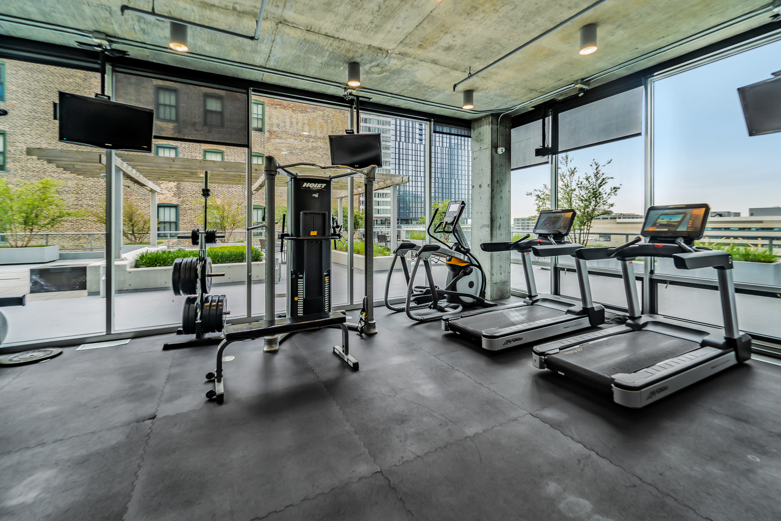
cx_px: 390
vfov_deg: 81.2
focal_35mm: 14
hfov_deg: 104.3
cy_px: 260
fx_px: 304
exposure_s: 1/15
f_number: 9
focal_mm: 14
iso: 100
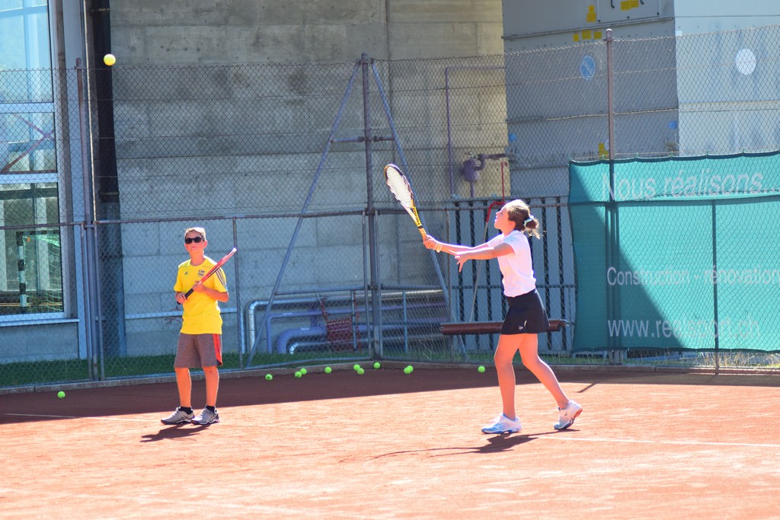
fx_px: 3575
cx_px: 390
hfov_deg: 12.5
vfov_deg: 8.3
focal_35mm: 165
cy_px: 260
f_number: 4
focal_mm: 110
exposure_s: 1/1250
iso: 800
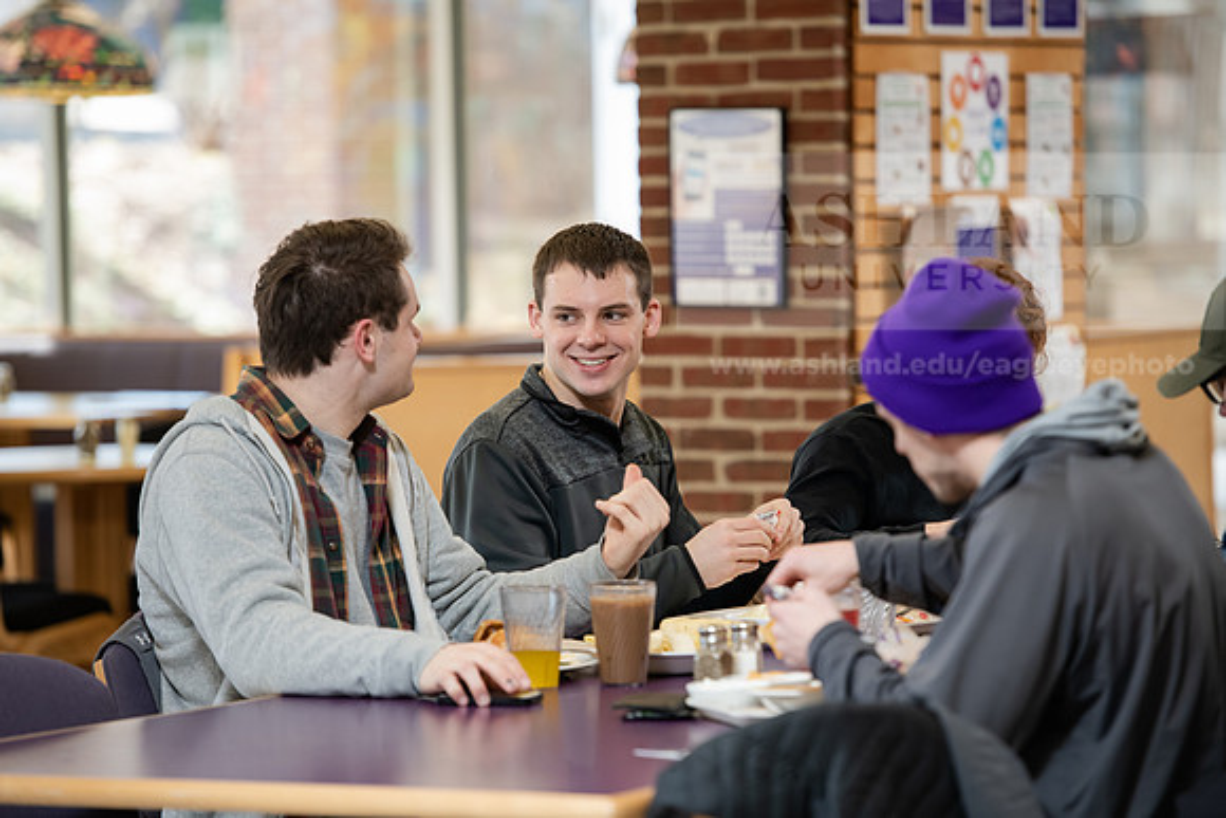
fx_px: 5791
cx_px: 613
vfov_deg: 8.1
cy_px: 409
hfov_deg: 12.1
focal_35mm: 170
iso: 800
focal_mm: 170
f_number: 3.5
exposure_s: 1/200
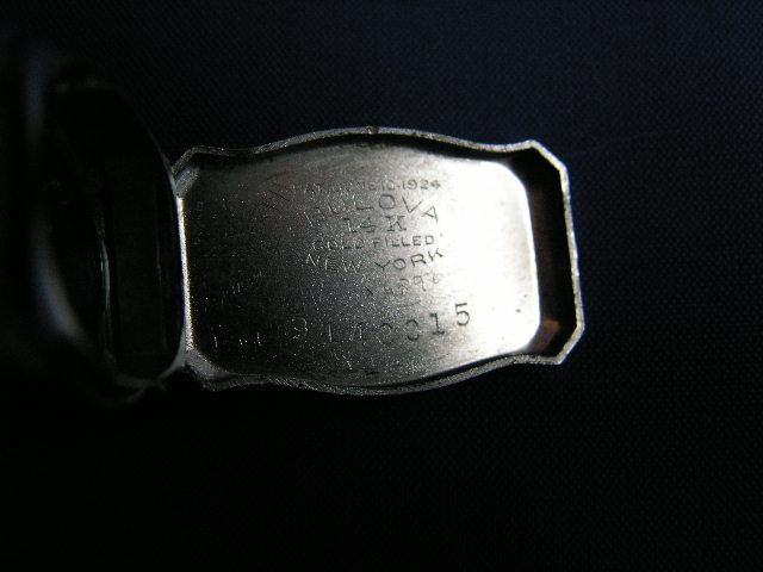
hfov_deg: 36.2
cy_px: 286
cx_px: 382
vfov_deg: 27.5
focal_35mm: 53
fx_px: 1168
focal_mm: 8.9
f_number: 3.2
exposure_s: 1/60
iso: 100
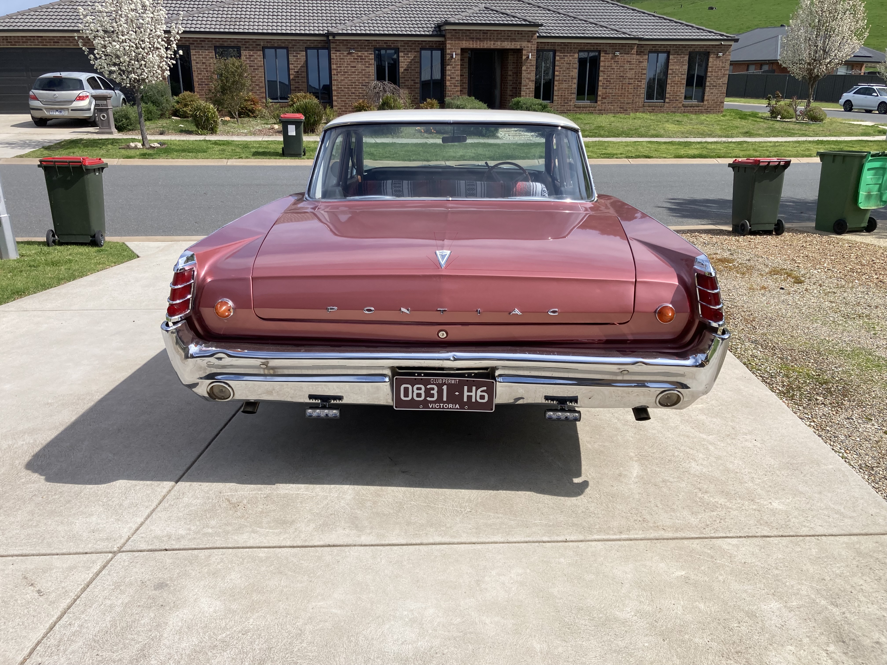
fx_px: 717
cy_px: 332
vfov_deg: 49.7
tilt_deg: -18.9
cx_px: 444
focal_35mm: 28
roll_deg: -0.3
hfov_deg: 63.4
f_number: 1.8
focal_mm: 3.99
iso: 20
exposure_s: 1/2667
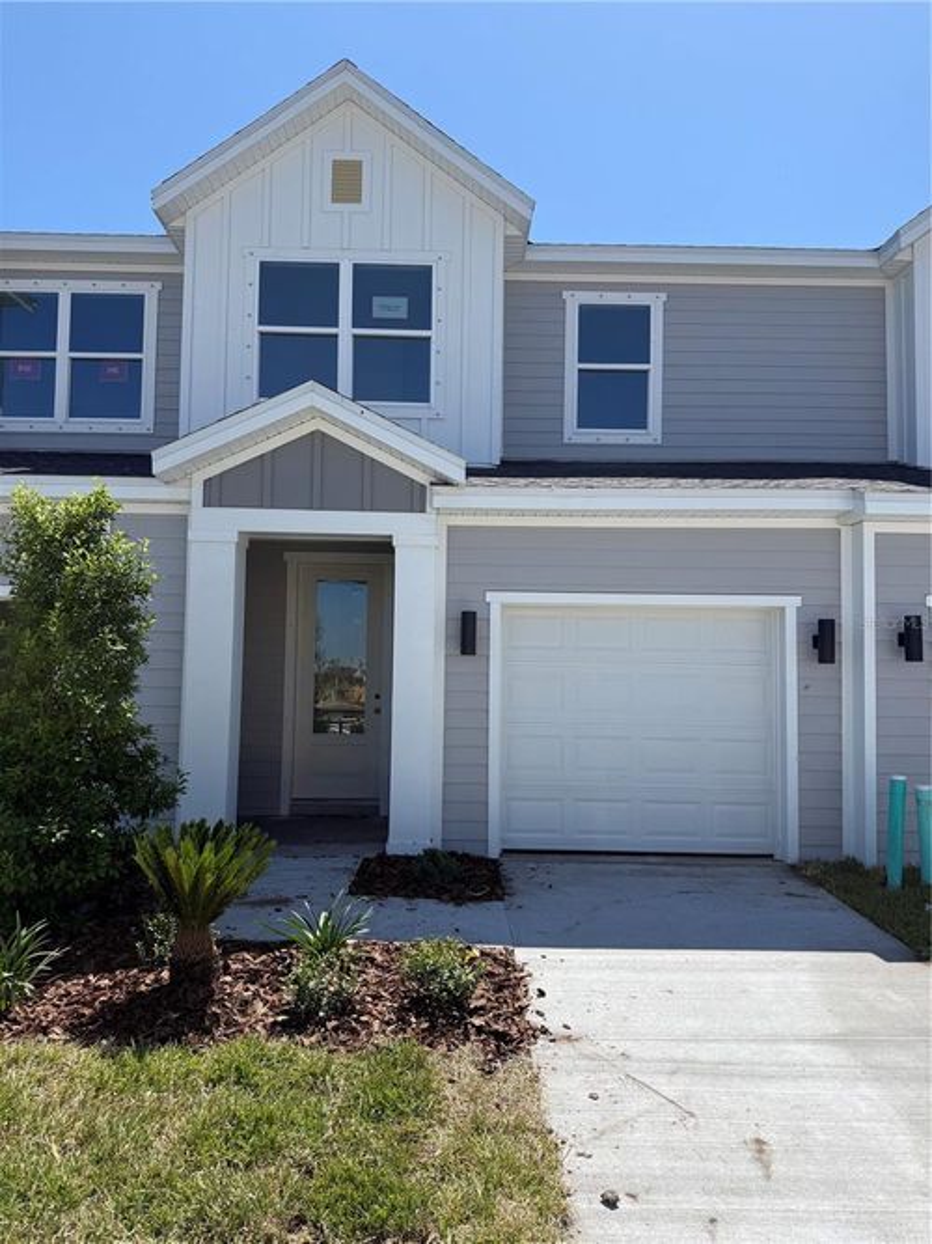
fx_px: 862
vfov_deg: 71.6
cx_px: 466
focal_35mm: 24
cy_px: 622
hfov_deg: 56.8
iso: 80
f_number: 1.78
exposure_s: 1/4167
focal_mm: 6.76
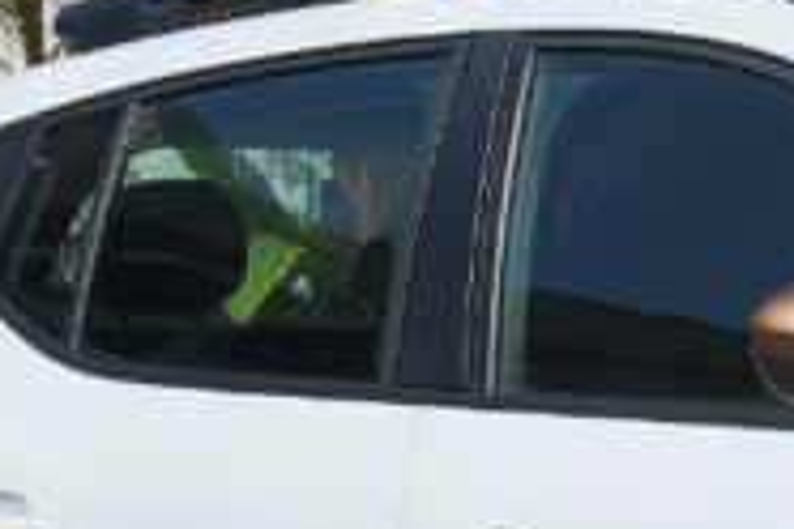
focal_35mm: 336
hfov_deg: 6.1
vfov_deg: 4.1
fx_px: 7410
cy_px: 749
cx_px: 1187
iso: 160
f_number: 9
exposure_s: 1/400
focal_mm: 40.8
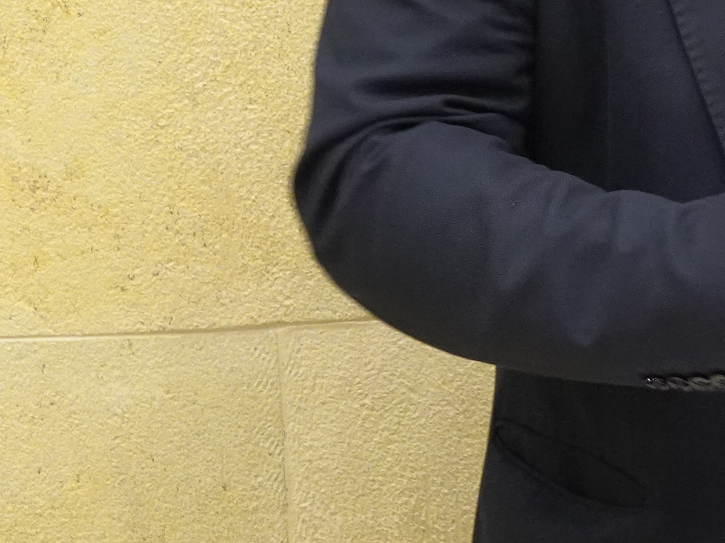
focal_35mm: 661
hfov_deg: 3.0
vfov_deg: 2.2
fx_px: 13843
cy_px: -142
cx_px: 842
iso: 1250
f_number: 4
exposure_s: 1/30
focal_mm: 78.39
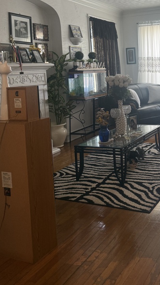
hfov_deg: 28.7
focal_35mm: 39
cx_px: 156
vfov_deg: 50.1
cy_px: 82
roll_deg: +2.1
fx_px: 294
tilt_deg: -2.6
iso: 125
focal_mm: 6.76
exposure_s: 1/60
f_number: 1.78
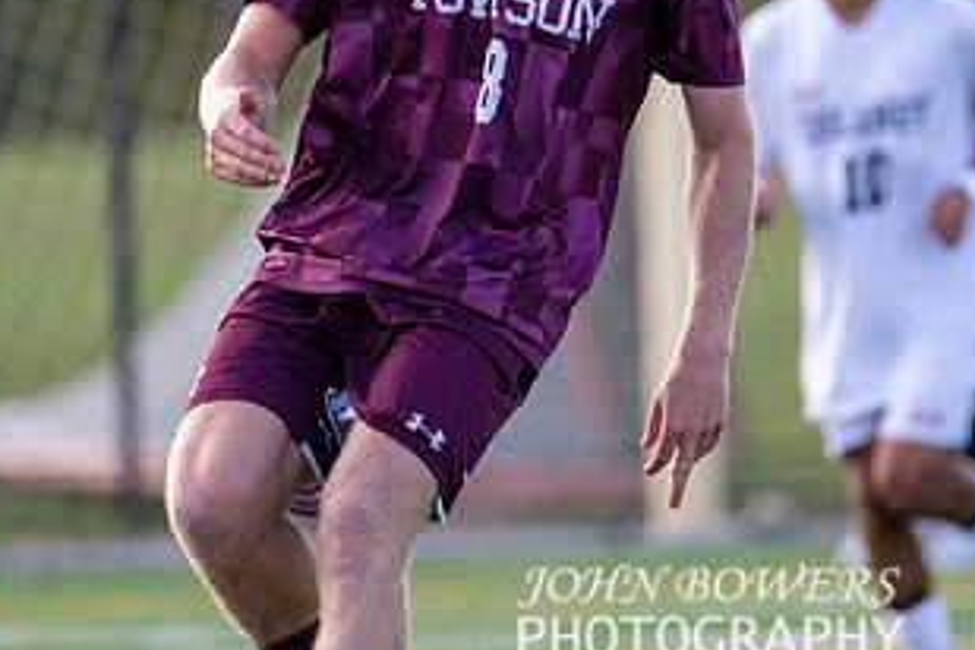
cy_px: 89
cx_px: 573
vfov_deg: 1.5
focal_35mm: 906
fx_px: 24536
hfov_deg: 2.3
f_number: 4.5
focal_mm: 400
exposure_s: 1/2500
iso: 2800
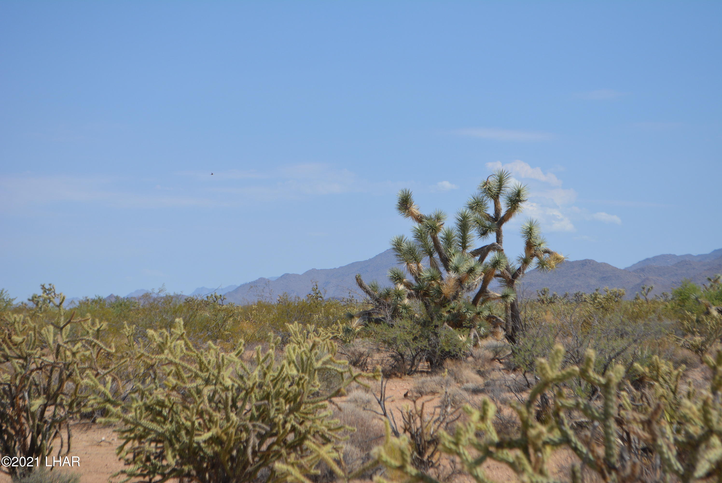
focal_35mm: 82
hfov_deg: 24.6
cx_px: 361
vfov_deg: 16.6
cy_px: 242
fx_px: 1656
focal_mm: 55
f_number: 7.1
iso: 400
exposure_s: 1/2000
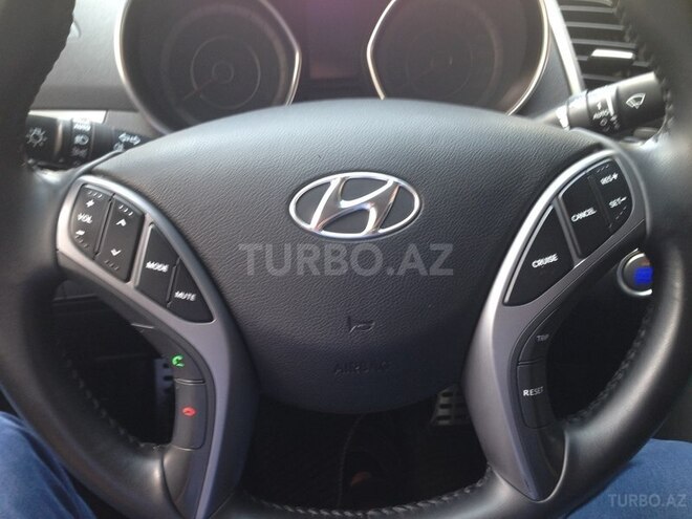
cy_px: 260
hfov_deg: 55.4
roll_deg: -2.2
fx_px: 660
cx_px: 346
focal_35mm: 33
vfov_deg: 42.9
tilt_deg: -30.3
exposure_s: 1/24
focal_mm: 4.12
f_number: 2.4
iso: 50
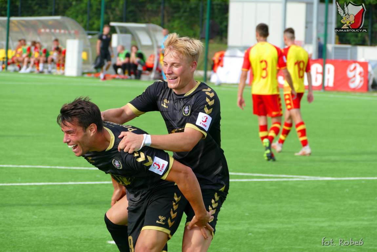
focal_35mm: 221
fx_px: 2314
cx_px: 188
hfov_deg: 9.3
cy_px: 126
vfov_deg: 6.2
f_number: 4
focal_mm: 80.51
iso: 125
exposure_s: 1/500
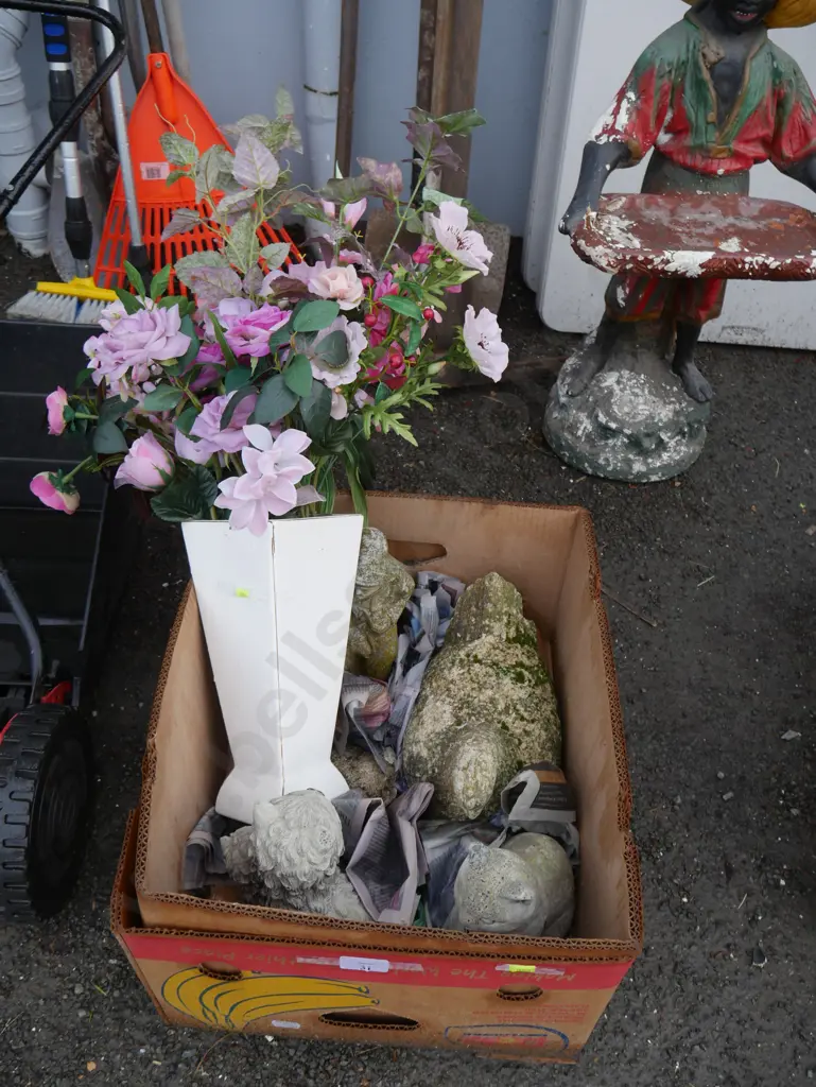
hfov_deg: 49.8
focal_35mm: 28
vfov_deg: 63.4
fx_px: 879
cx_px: 408
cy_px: 544
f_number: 4.5
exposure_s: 1/200
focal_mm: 14
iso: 200
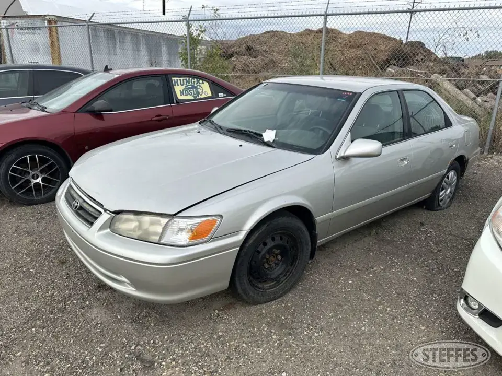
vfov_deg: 56.8
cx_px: 251
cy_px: 188
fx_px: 348
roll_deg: -0.7
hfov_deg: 71.6
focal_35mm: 24
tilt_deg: -18.3
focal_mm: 6.86
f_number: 1.78
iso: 80
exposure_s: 1/3058
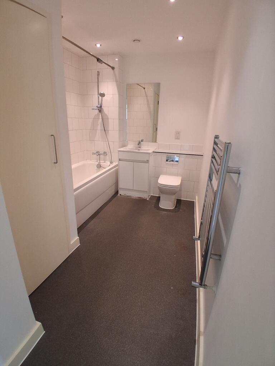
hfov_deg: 74.7
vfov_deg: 91.0
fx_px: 180
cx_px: 138
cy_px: 183
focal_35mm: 17
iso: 250
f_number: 2.2
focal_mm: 1.4
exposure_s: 1/50
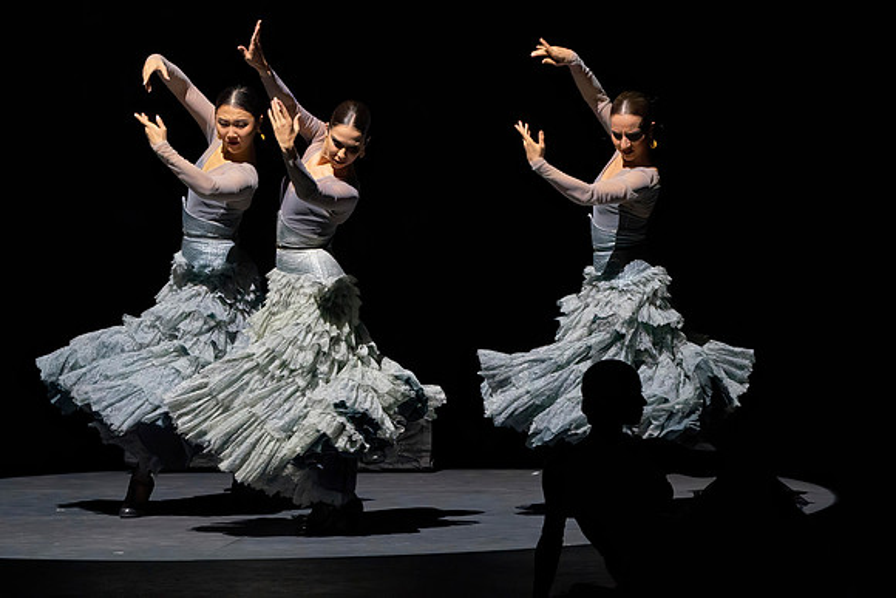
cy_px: 325
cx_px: 575
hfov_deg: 5.0
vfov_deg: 3.3
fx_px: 10329
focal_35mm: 415
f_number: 8
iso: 10000
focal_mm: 300
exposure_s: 1/400
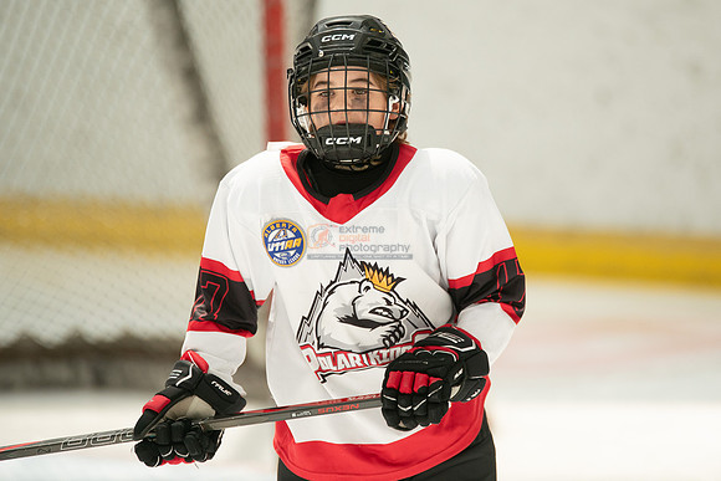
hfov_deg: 5.5
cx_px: 384
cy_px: 178
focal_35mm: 378
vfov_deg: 3.6
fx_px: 7568
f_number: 3.2
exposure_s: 1/5000
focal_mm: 300
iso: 1600
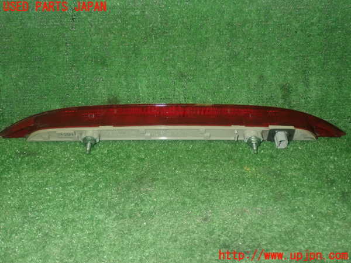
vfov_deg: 37.7
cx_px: 176
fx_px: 385
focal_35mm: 38
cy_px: 132
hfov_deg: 49.0
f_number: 8
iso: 800
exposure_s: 1/40
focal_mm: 6.83
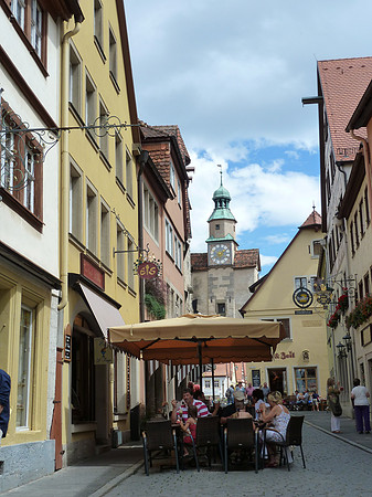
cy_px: 248
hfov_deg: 30.2
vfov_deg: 39.7
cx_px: 186
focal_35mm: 48
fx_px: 688
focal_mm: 7.9
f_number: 4
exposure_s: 1/400
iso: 125
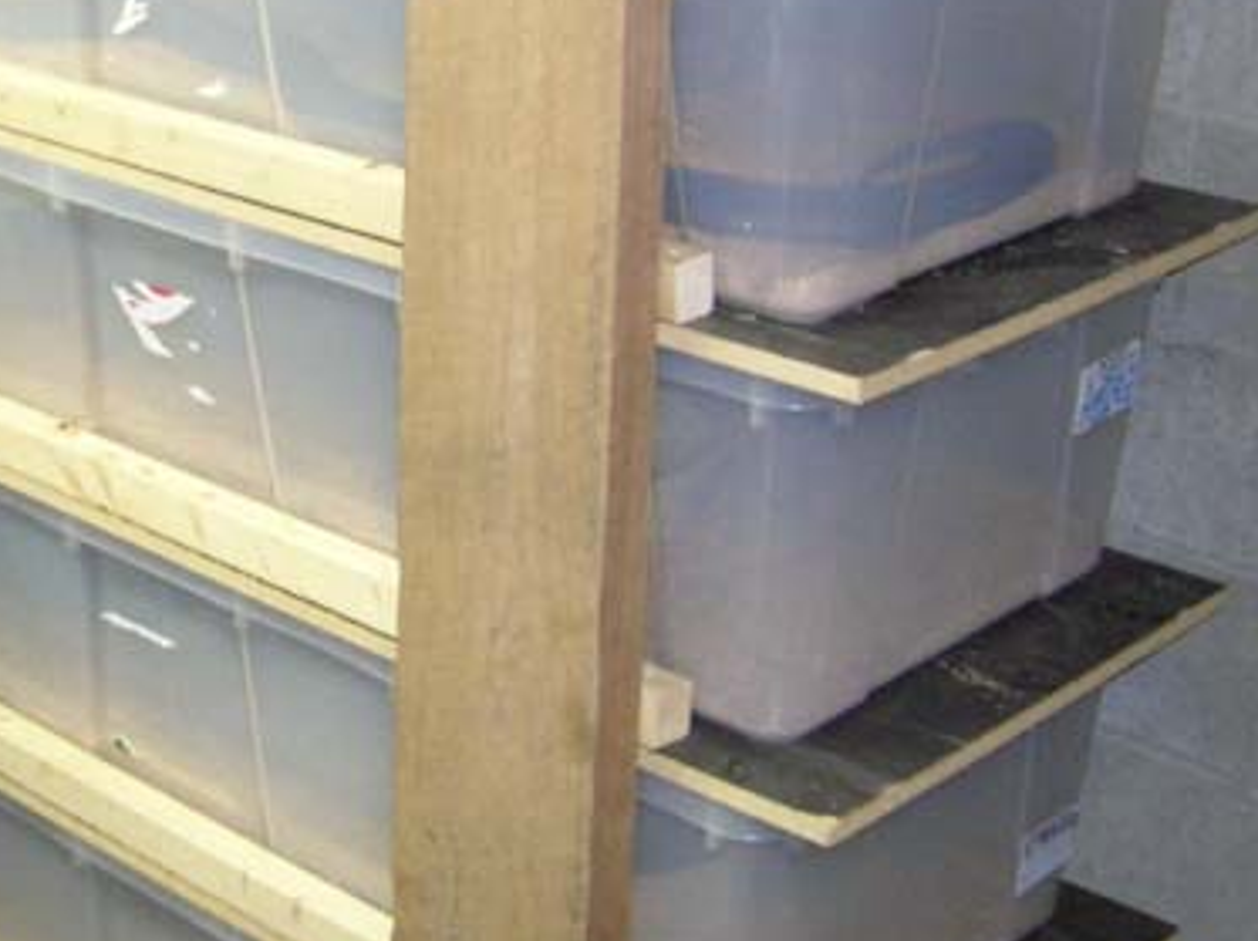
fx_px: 2650
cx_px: 351
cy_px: 153
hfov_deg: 26.4
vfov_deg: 19.9
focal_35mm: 73
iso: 200
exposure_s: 1/13
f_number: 2.9
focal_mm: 5.7
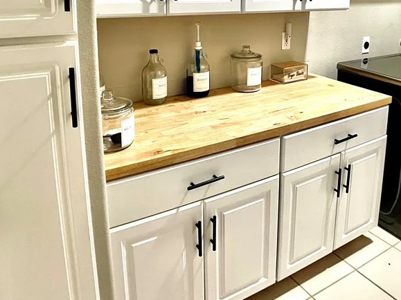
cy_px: 44
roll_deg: +0.2
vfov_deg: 30.4
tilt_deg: -8.1
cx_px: 229
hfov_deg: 41.2
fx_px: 533
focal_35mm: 46
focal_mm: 5.7
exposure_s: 1/60
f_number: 1.5
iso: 200
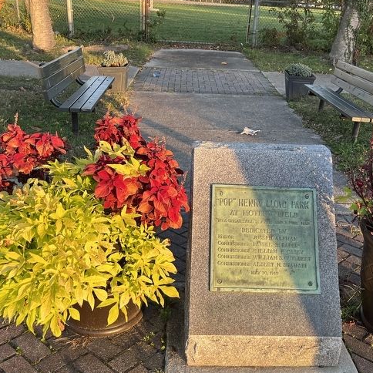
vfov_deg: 43.8
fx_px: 463
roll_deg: -3.8
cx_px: 216
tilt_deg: -20.2
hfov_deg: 43.7
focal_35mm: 38
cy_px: 207
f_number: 1.6
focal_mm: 5.1
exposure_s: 1/304
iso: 50
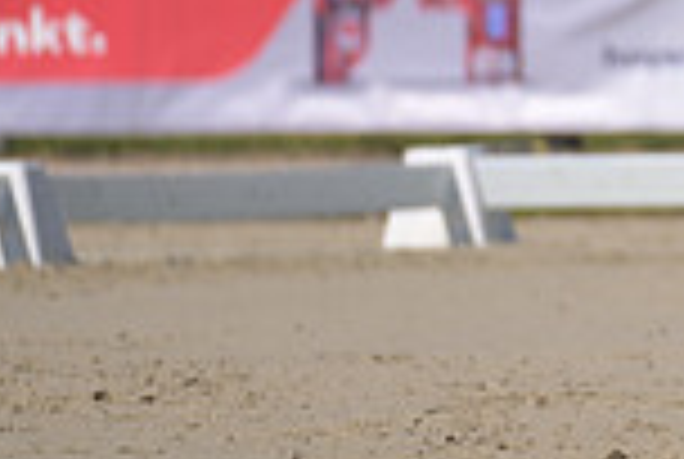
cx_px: 1269
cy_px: -358
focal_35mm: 1523
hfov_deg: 1.4
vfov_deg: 0.9
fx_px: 28993
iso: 140
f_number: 5
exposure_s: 1/1250
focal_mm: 400
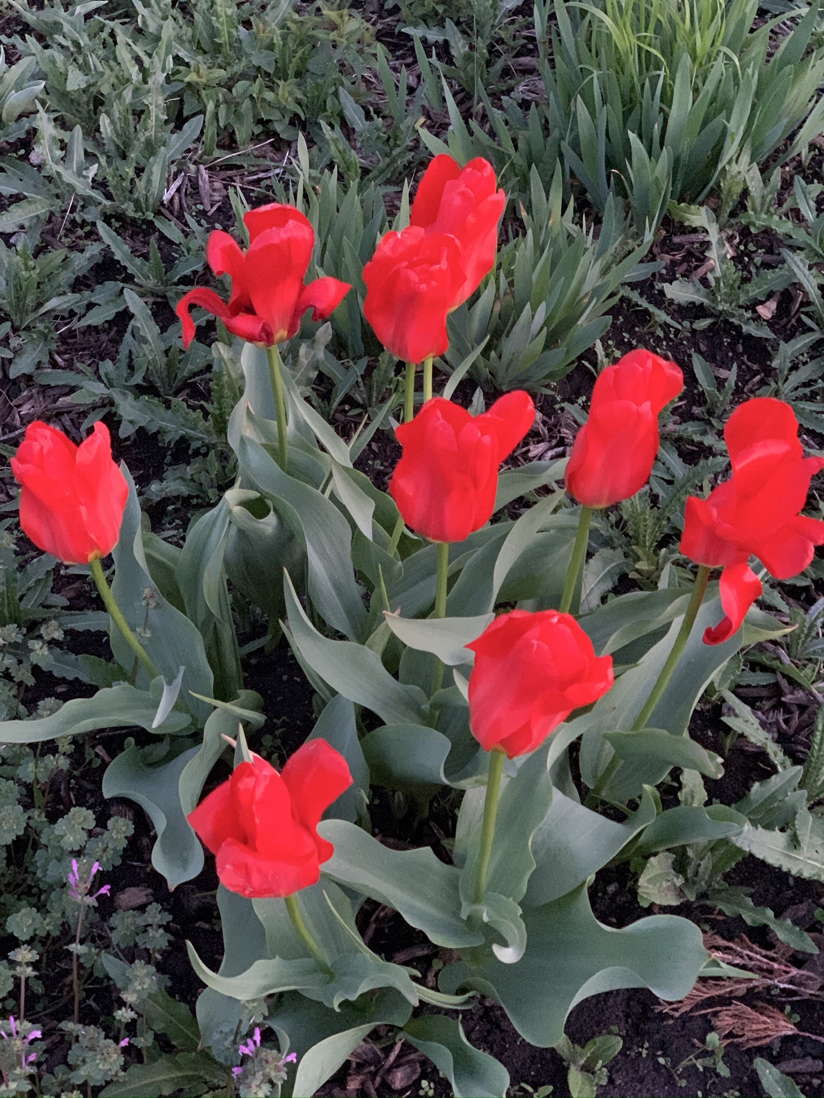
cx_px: 412
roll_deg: +3.6
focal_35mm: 52
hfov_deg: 28.0
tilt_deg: -44.2
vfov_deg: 36.8
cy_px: 549
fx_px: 1650
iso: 640
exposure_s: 1/25
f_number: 2.4
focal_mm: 6
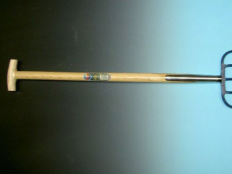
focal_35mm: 47
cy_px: 58
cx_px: 158
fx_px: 315
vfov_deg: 30.6
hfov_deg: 39.9
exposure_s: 1/60
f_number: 2.8
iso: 100
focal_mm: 5.6
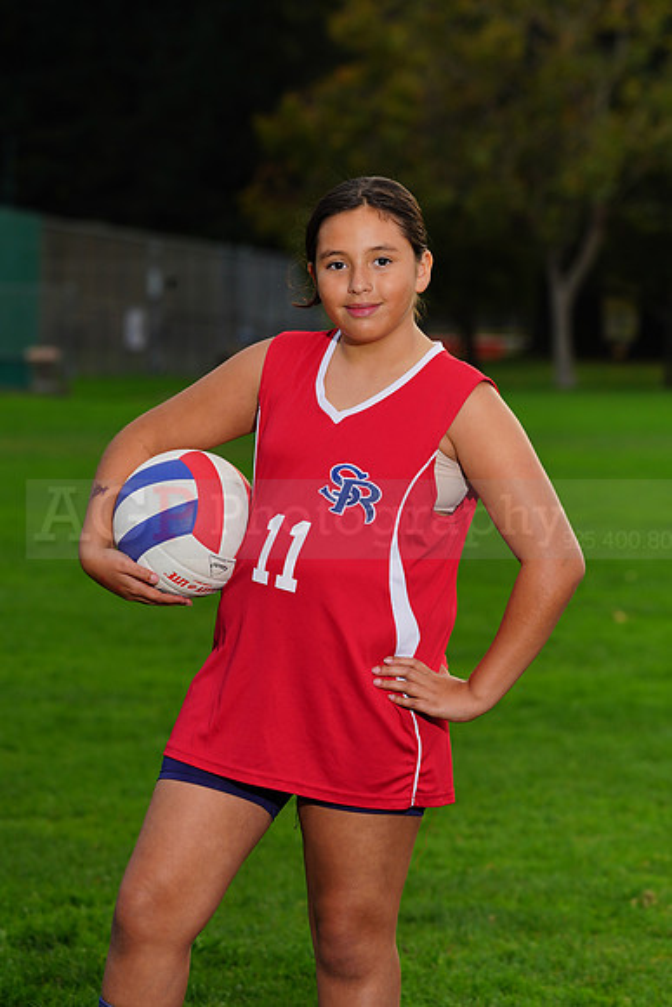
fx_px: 5177
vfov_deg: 11.1
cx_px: 336
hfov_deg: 7.4
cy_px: 504
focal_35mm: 185
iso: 160
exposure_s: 1/250
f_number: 8
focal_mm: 185
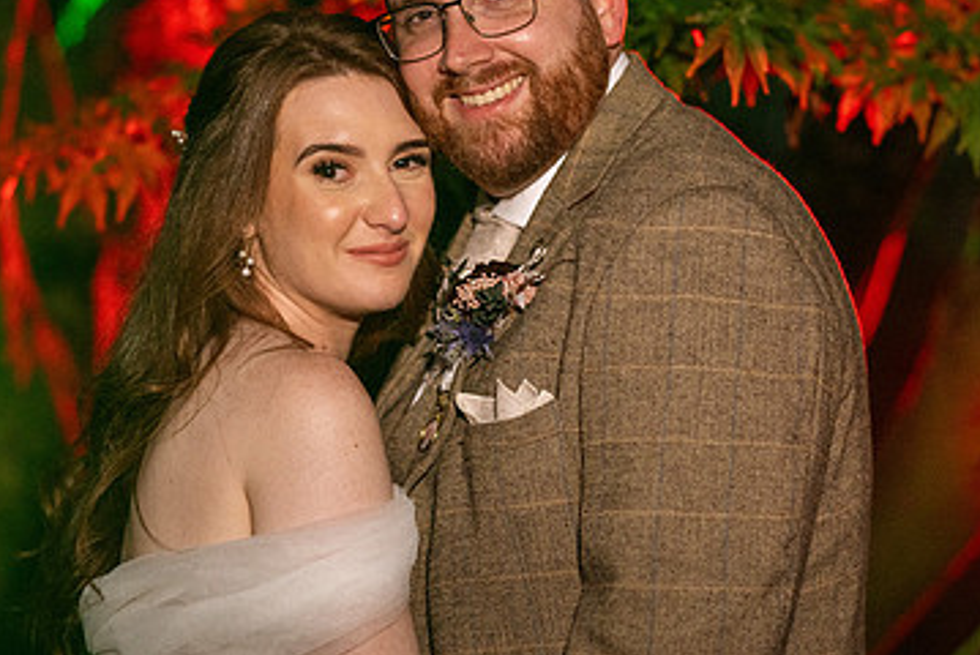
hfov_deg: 12.1
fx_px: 4631
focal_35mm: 170
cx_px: 416
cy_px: 338
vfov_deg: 8.1
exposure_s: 1/400
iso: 1000
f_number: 1.8
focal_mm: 85
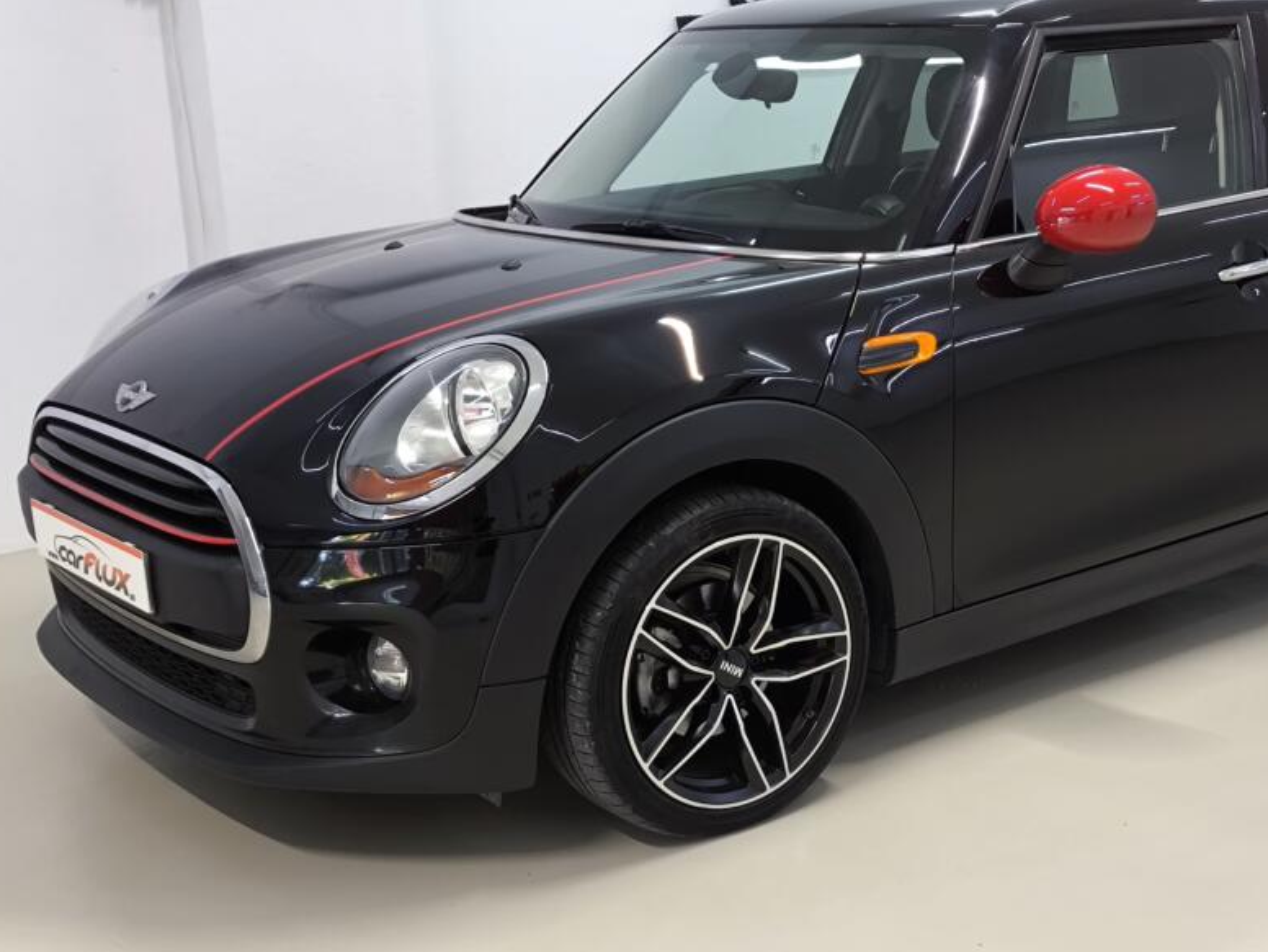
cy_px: 549
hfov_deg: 36.9
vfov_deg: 28.6
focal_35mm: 51
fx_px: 1869
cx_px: 881
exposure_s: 1/33.3
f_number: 1.7
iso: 250
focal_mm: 4.71
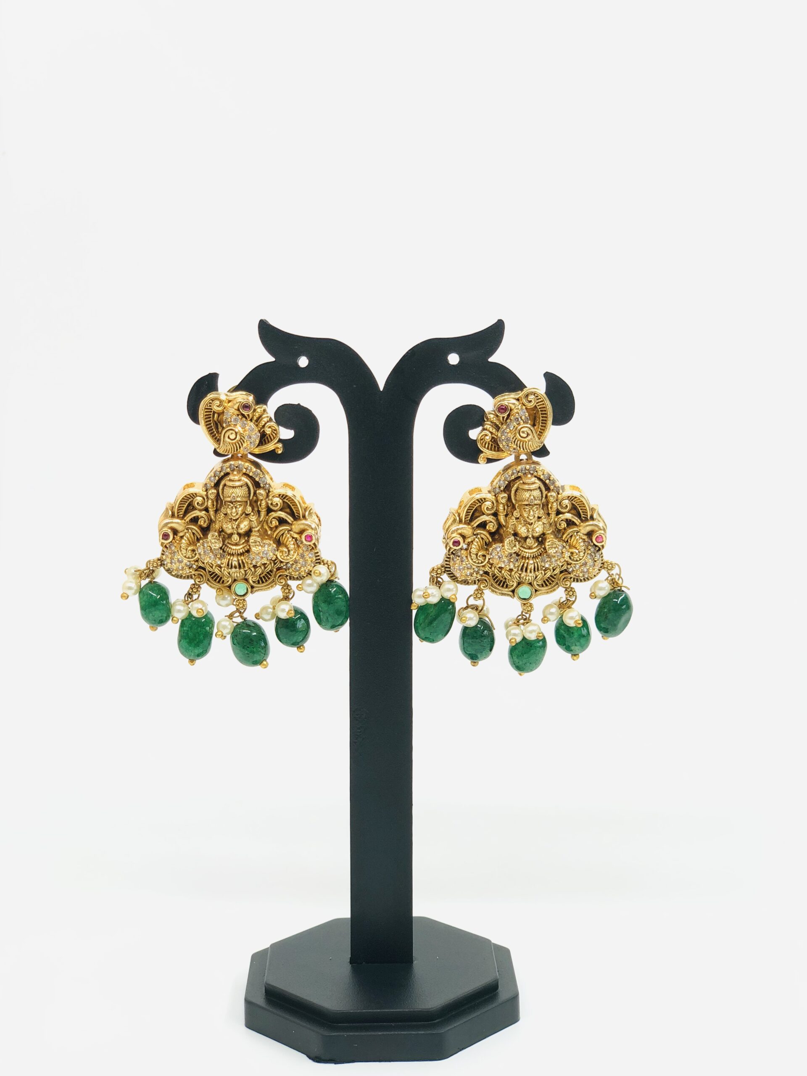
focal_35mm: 52
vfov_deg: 36.8
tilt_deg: -8.6
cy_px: 538
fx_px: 1616
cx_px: 404
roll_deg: +1.1
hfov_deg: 28.0
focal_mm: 6
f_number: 2.4
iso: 20
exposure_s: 1/100
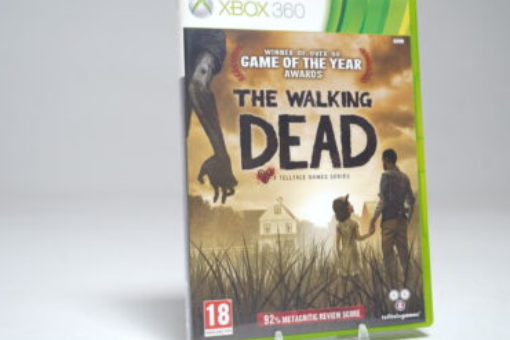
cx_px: 294
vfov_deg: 26.5
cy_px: 161
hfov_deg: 38.8
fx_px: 723
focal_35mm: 51
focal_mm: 37
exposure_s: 1/2.5
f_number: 5
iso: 64
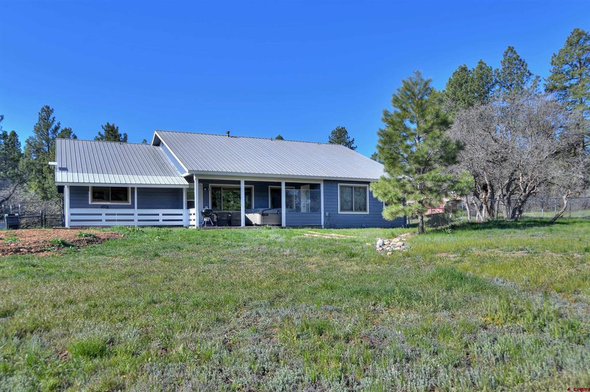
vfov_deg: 43.5
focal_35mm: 30
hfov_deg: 62.0
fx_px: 491
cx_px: 295
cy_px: 196
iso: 100
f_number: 8
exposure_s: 1/400
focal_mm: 30
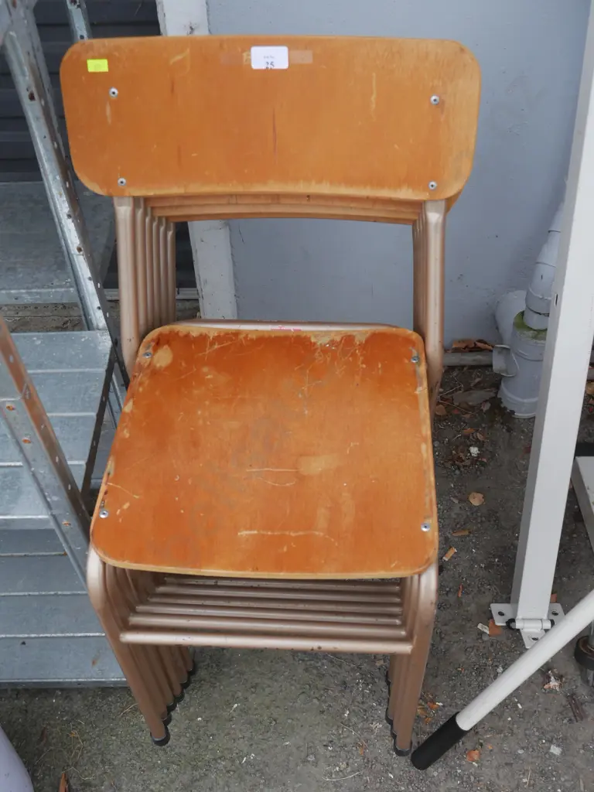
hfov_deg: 39.7
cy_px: 396
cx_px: 297
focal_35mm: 36
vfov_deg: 51.4
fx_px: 824
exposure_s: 1/60
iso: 640
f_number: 5
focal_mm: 18
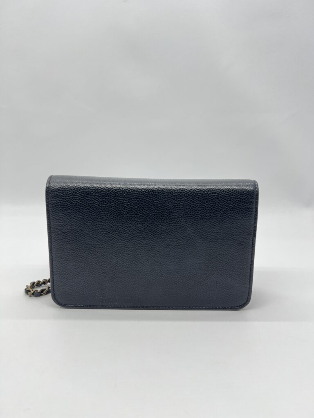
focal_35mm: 26
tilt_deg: -13.3
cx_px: 157
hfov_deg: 53.1
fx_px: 314
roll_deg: -0.6
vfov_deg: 67.3
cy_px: 209
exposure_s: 1/100
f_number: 1.5
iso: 40
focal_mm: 5.7
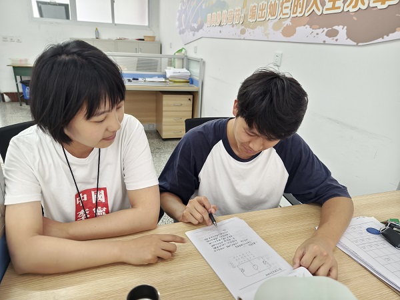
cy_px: 150
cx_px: 200
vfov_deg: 58.9
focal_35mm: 23
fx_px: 266
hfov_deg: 73.9
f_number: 1.75
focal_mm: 8.67
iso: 234
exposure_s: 1/50
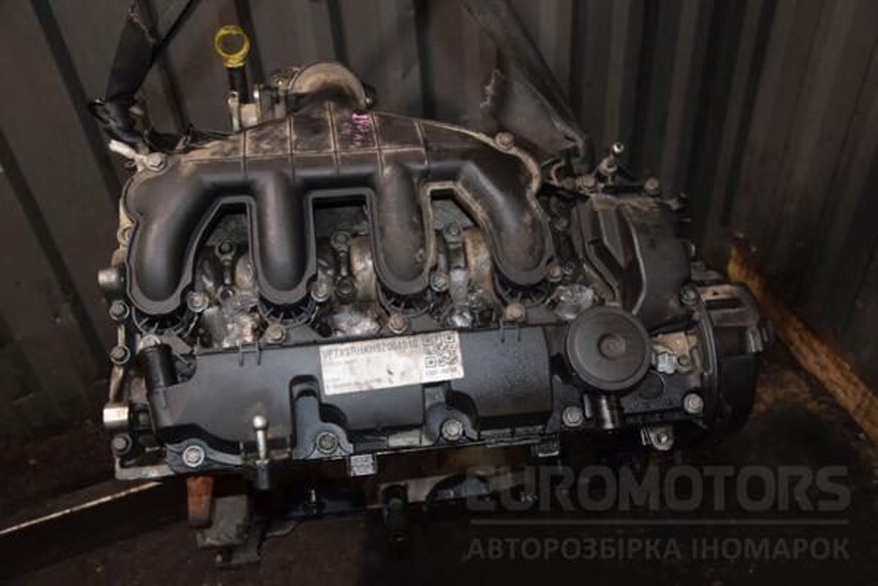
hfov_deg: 51.3
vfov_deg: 35.5
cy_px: 293
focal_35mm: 38
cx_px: 439
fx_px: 915
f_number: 5
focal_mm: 25
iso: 800
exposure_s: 1/60
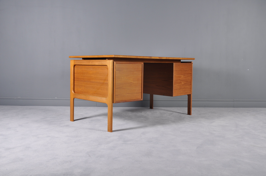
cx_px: 133
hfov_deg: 51.3
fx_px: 277
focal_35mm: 38
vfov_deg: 35.4
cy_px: 88
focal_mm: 25
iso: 400
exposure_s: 1/5
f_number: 8
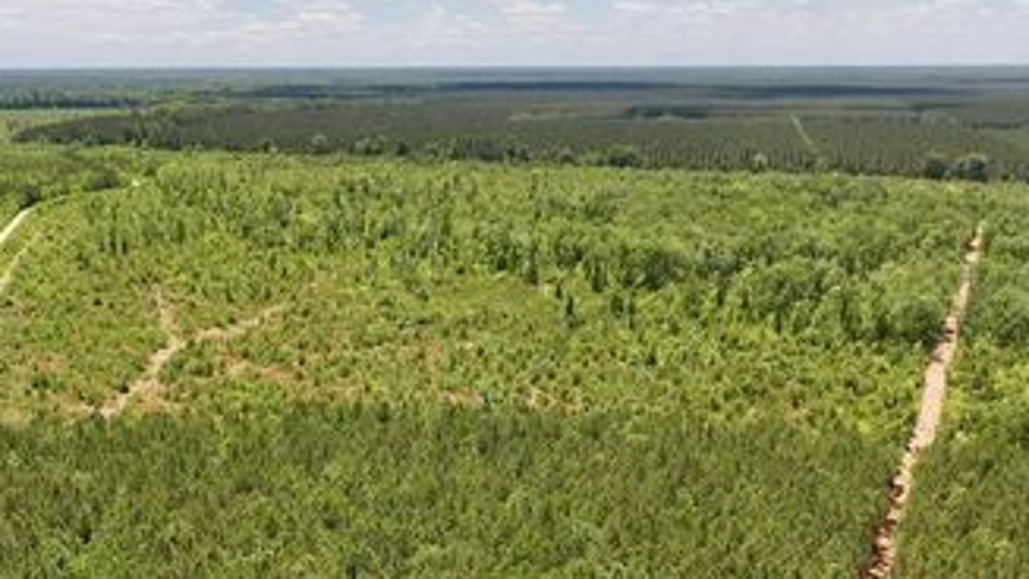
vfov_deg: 28.9
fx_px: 1091
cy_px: 477
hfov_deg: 50.2
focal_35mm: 40
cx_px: 412
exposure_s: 1/120
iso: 120
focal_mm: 12.29
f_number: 2.8
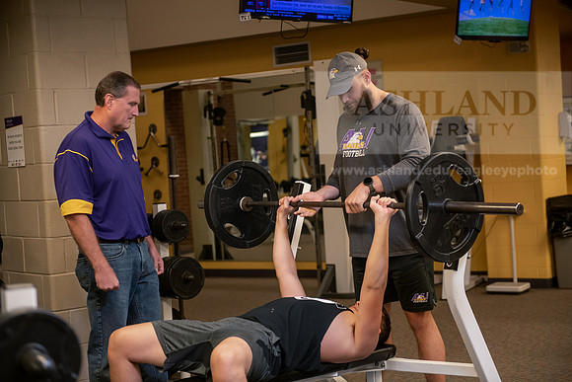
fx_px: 1112
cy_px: 191
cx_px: 286
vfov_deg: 19.5
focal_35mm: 70
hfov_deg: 28.8
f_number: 2.8
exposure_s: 1/200
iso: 1250
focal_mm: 70
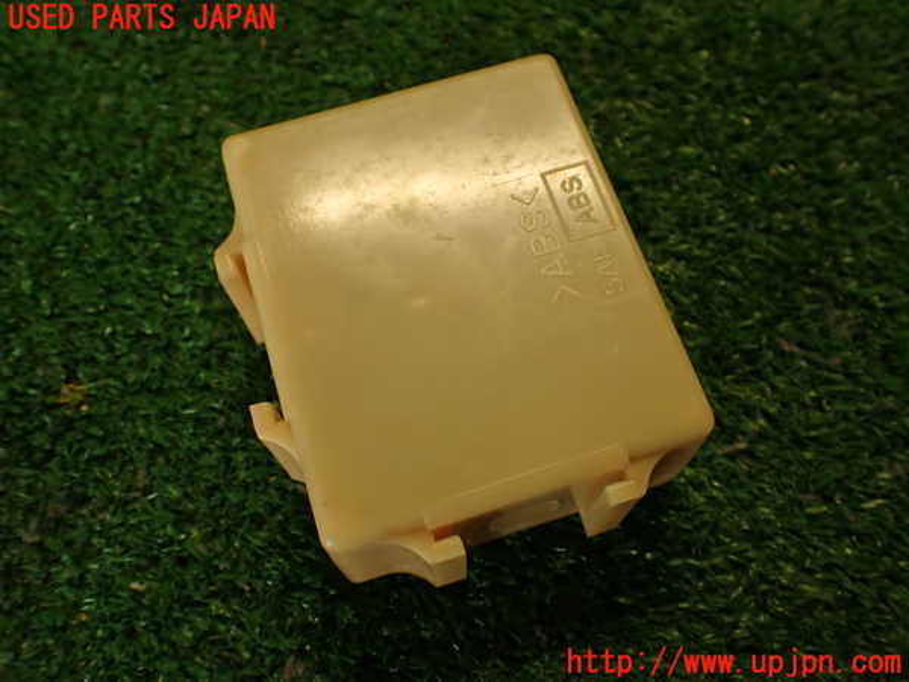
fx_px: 840
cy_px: 341
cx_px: 454
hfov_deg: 56.8
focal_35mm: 32
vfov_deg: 44.2
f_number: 2.4
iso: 160
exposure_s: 1/60
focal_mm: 5.79
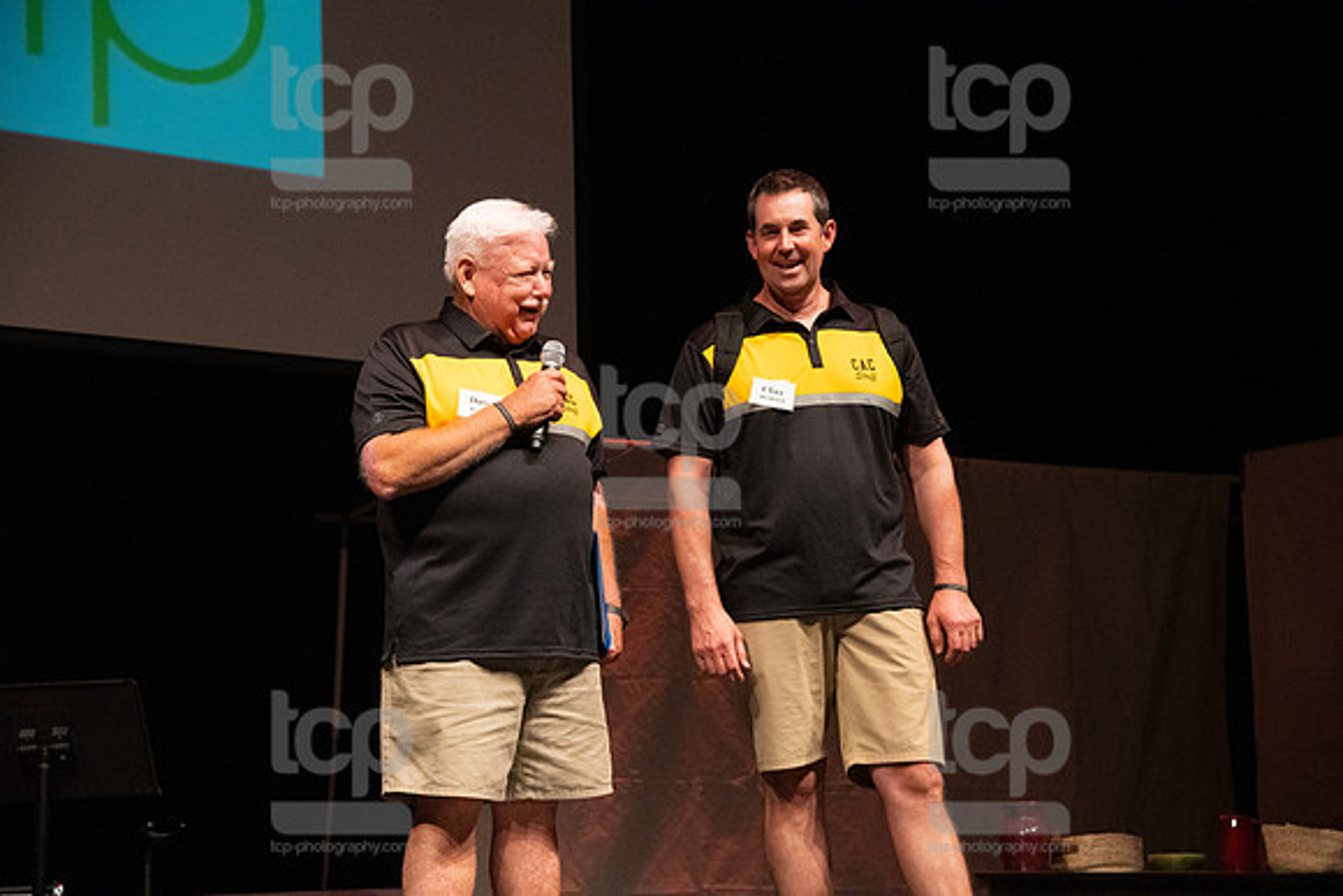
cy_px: 448
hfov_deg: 26.0
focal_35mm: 78
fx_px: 2910
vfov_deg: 17.5
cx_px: 672
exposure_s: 1/250
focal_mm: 78
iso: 6400
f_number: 5
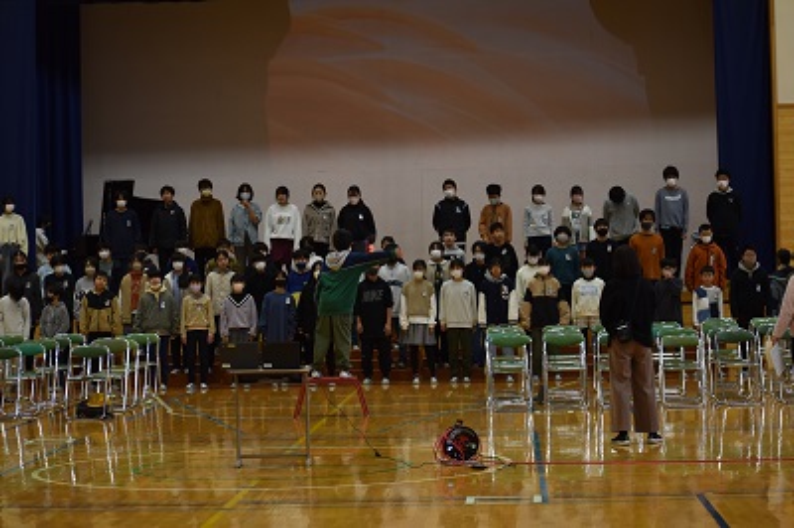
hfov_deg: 19.5
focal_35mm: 105
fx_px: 2314
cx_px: 397
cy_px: 264
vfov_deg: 13.0
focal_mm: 70
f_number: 4.5
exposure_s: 1/60
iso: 450
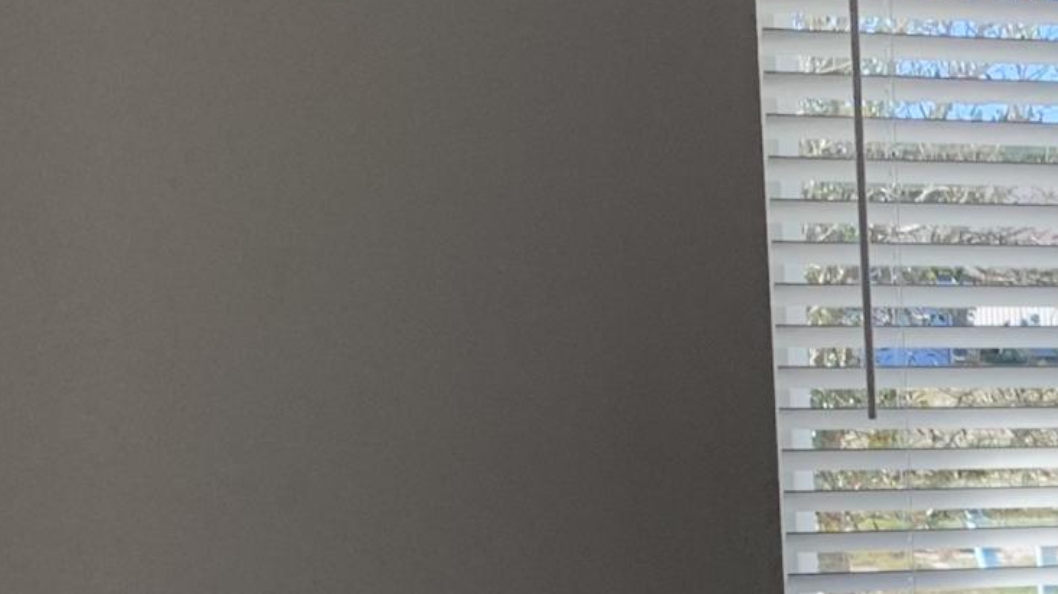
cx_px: 1970
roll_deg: +0.3
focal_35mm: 116
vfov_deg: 10.3
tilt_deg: -8.7
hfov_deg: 15.5
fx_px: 3254
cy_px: 725
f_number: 1.8
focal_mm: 4.25
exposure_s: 1/251
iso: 25
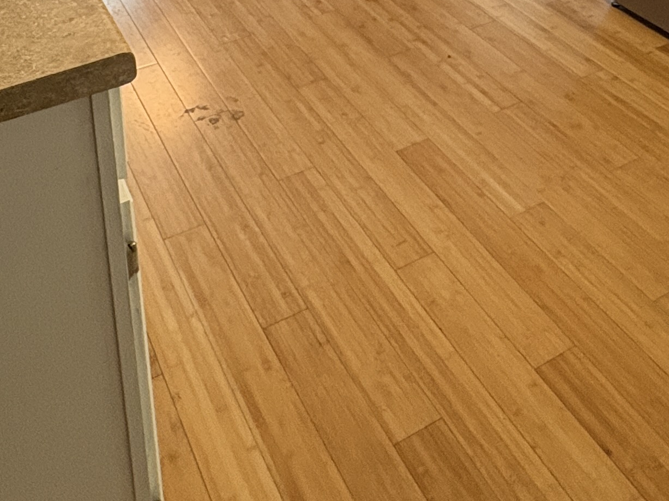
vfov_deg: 25.0
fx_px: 889
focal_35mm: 46
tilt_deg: -13.7
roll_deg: +2.5
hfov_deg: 41.2
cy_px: -228
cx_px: 323
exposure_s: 1/60
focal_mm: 2.22
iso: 400
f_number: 2.2
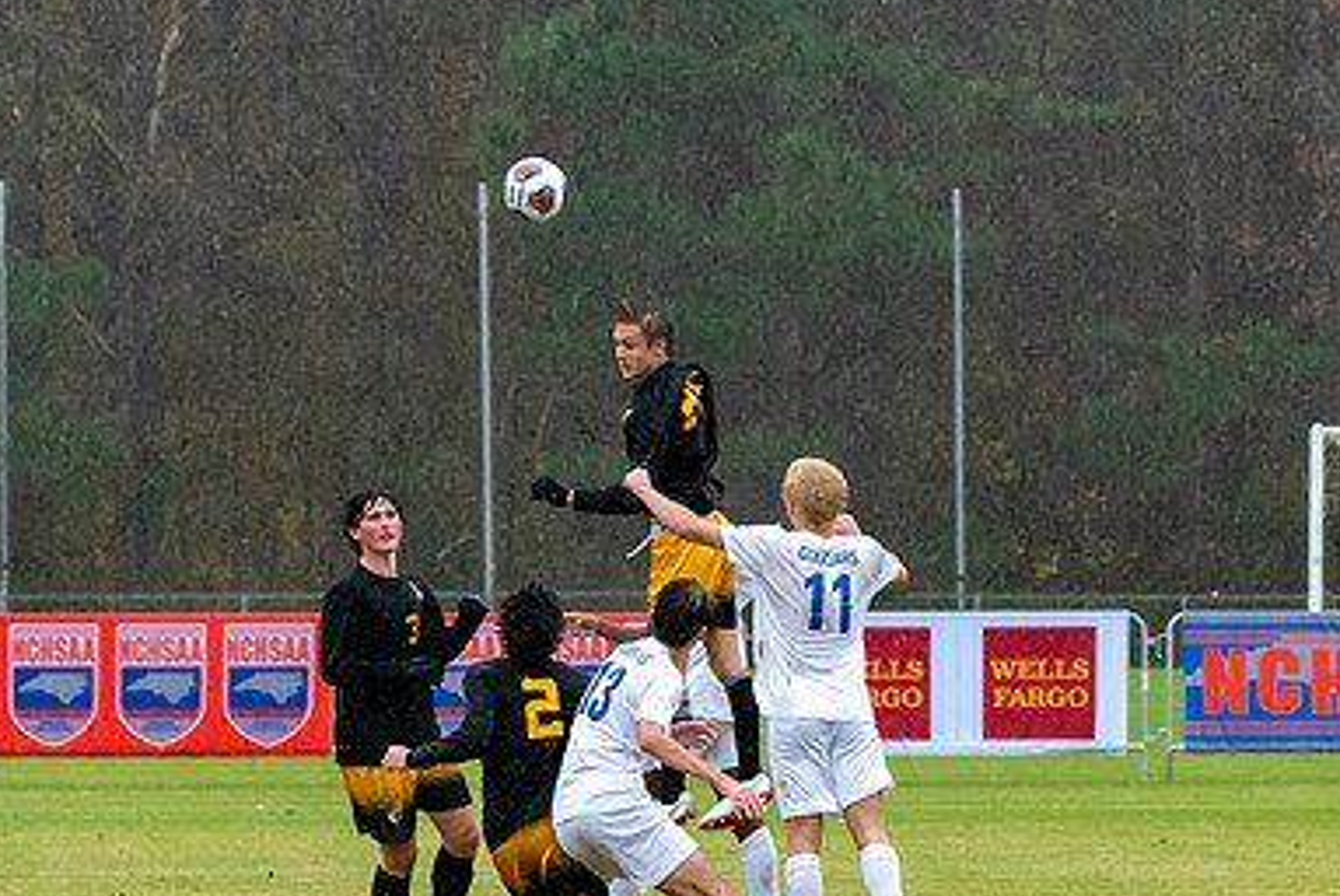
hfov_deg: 6.0
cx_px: 641
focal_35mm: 344
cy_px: 775
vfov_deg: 4.0
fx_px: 12814
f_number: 5.6
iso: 3200
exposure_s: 1/1000
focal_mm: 130
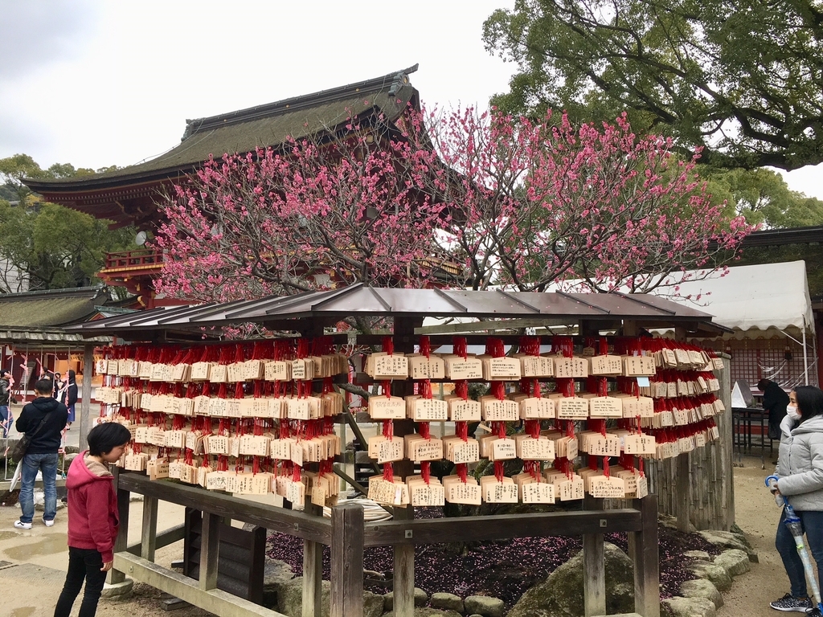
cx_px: 412
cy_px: 308
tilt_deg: +4.1
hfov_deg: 61.7
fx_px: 689
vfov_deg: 48.2
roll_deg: -0.5
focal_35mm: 29
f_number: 2.2
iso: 25
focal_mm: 4.15
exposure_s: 1/151
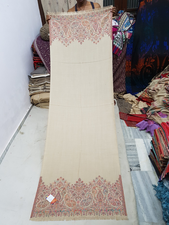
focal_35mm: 26
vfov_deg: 67.3
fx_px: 169
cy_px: 112
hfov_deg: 53.1
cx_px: 84
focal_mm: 4.2
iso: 160
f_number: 1.7
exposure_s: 1/25
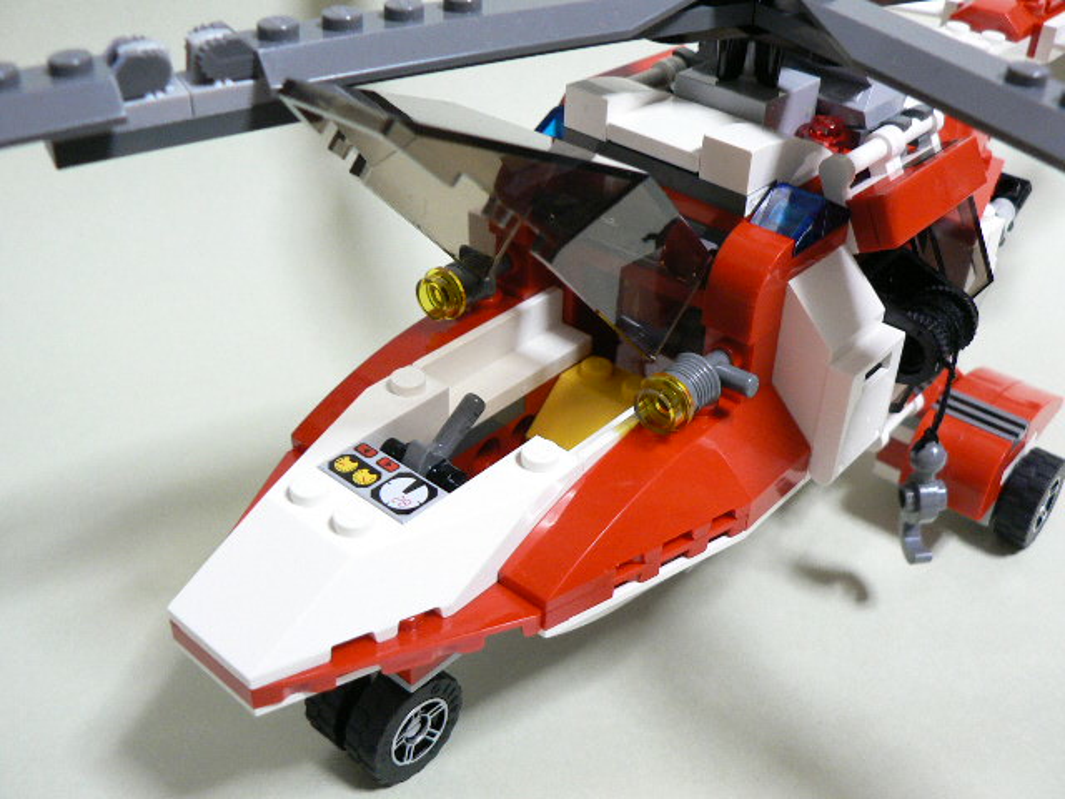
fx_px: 1108
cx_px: 532
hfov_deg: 51.4
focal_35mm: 36
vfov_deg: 39.7
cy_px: 400
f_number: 2.8
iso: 200
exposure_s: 1/13
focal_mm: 6
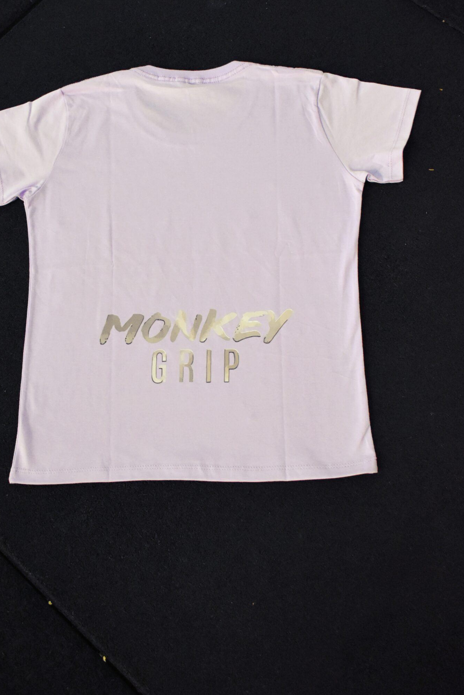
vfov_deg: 35.7
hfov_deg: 24.3
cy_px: 278
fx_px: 1075
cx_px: 194
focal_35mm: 56
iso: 3200
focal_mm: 29
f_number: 4.2
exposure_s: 1/125
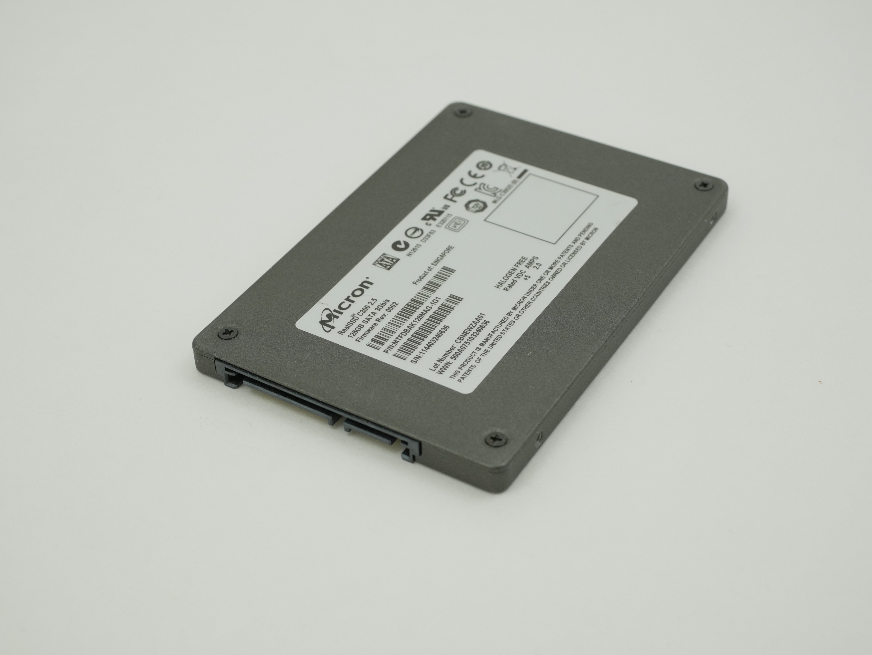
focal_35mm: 60
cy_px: 328
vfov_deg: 24.4
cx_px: 436
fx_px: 1512
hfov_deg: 32.2
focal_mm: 30
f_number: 5.6
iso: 400
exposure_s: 1/125
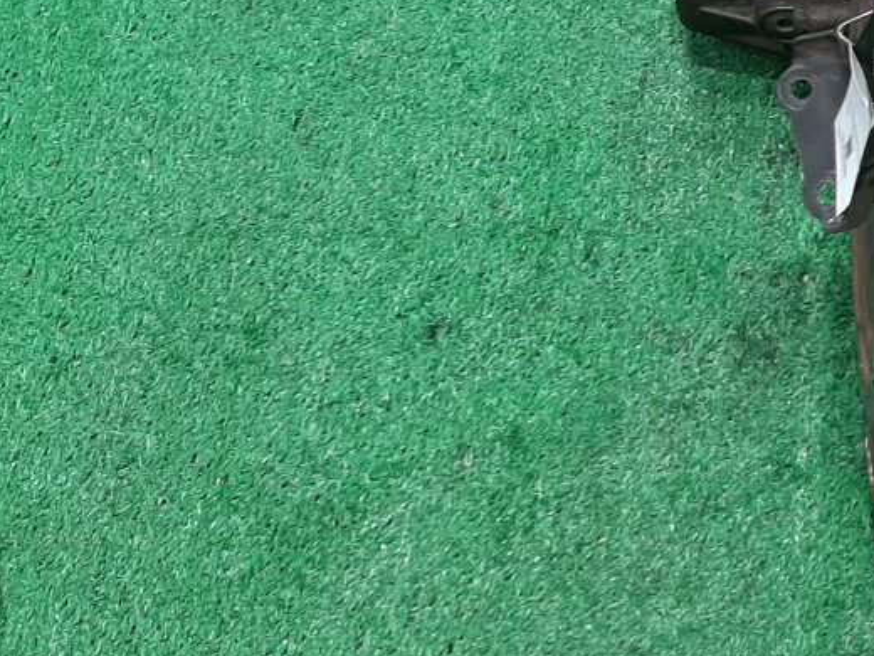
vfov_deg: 20.3
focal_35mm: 72
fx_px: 1818
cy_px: 198
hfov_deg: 23.4
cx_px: 1180
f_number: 1.7
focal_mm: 3.93
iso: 122
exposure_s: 1/50
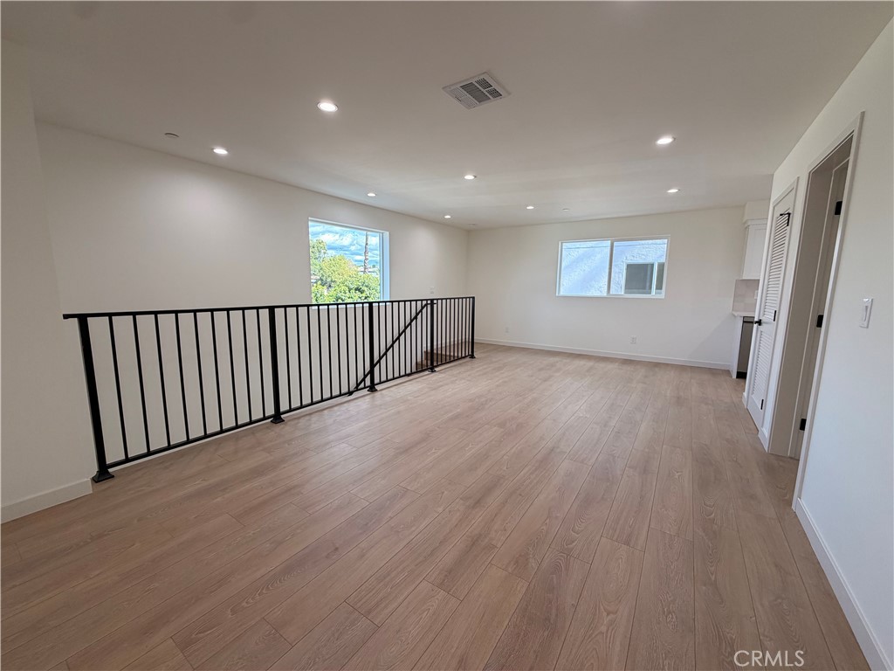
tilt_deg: -8.3
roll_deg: -0.6
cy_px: 336
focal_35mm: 14
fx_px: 362
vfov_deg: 85.7
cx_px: 447
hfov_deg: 102.1
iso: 80
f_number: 2.2
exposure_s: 1/121
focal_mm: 2.22
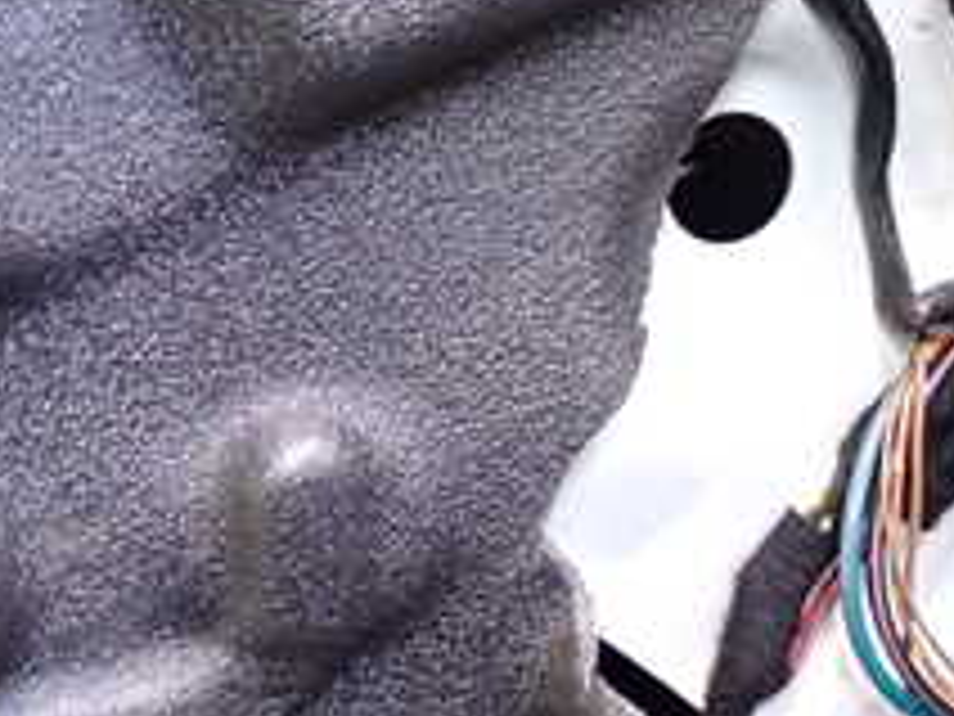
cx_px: 1323
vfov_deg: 17.3
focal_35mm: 85
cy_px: 266
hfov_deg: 20.5
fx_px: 2343
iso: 500
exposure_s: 1/30
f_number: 2.3
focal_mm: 5.4
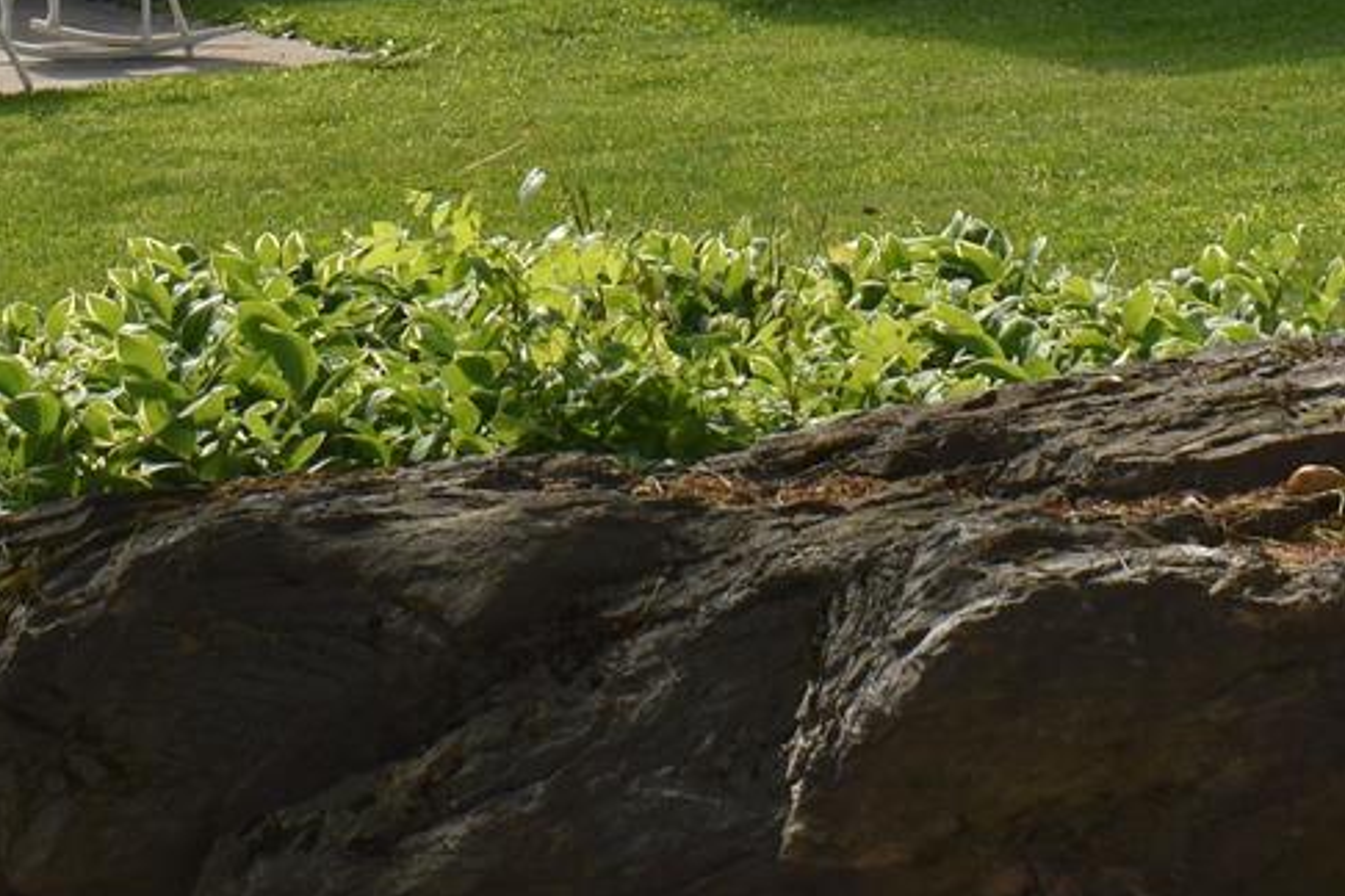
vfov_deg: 9.4
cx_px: 551
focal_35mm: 139
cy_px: -776
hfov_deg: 14.8
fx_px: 5193
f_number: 10
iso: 100
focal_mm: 22
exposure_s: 1/200
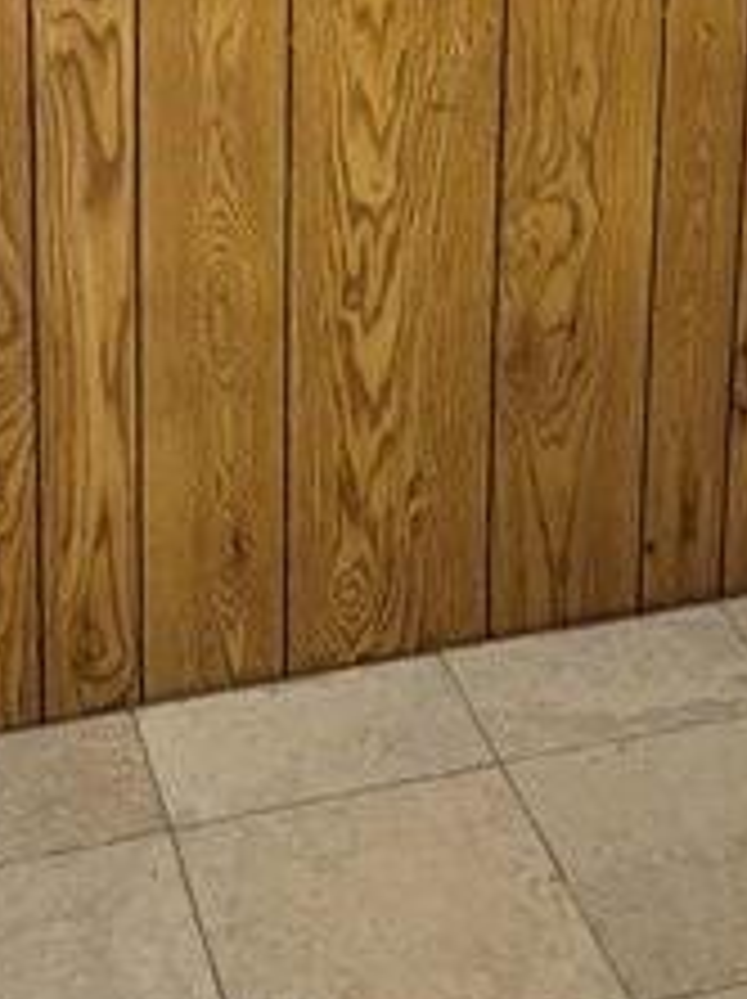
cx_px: 436
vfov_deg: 23.5
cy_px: -234
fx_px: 2162
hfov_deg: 19.6
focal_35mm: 75
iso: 500
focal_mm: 5.4
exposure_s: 1/40
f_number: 1.8
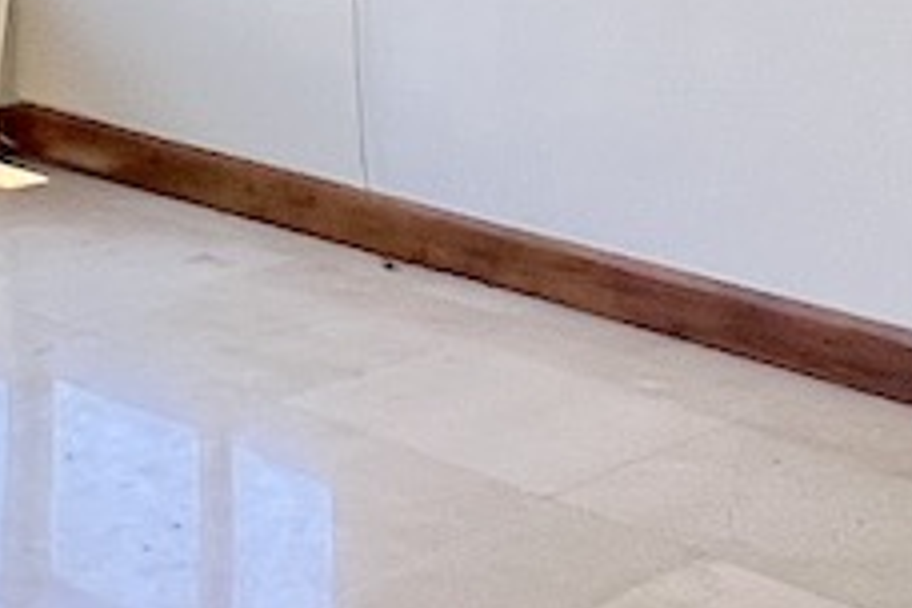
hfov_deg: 22.9
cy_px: -358
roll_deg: +0.5
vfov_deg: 14.2
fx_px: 2254
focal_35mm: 89
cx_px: 456
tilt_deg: -0.3
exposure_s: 1/120
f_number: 1.8
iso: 160
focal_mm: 1.57
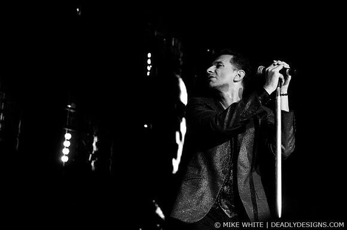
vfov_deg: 17.4
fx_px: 751
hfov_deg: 26.0
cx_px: 174
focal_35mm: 78
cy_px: 115
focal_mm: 52
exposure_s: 1/320
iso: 800
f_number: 4
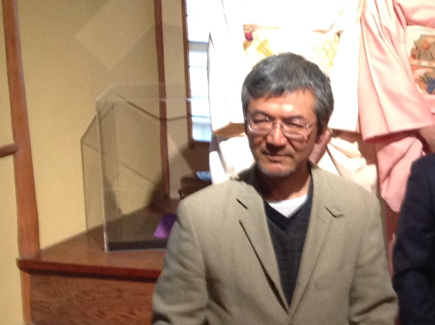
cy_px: 171
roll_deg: -1.2
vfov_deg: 15.0
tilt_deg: -10.8
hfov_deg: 19.0
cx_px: 509
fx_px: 1229
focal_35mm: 98
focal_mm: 4.28
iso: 200
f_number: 2.4
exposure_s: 1/15
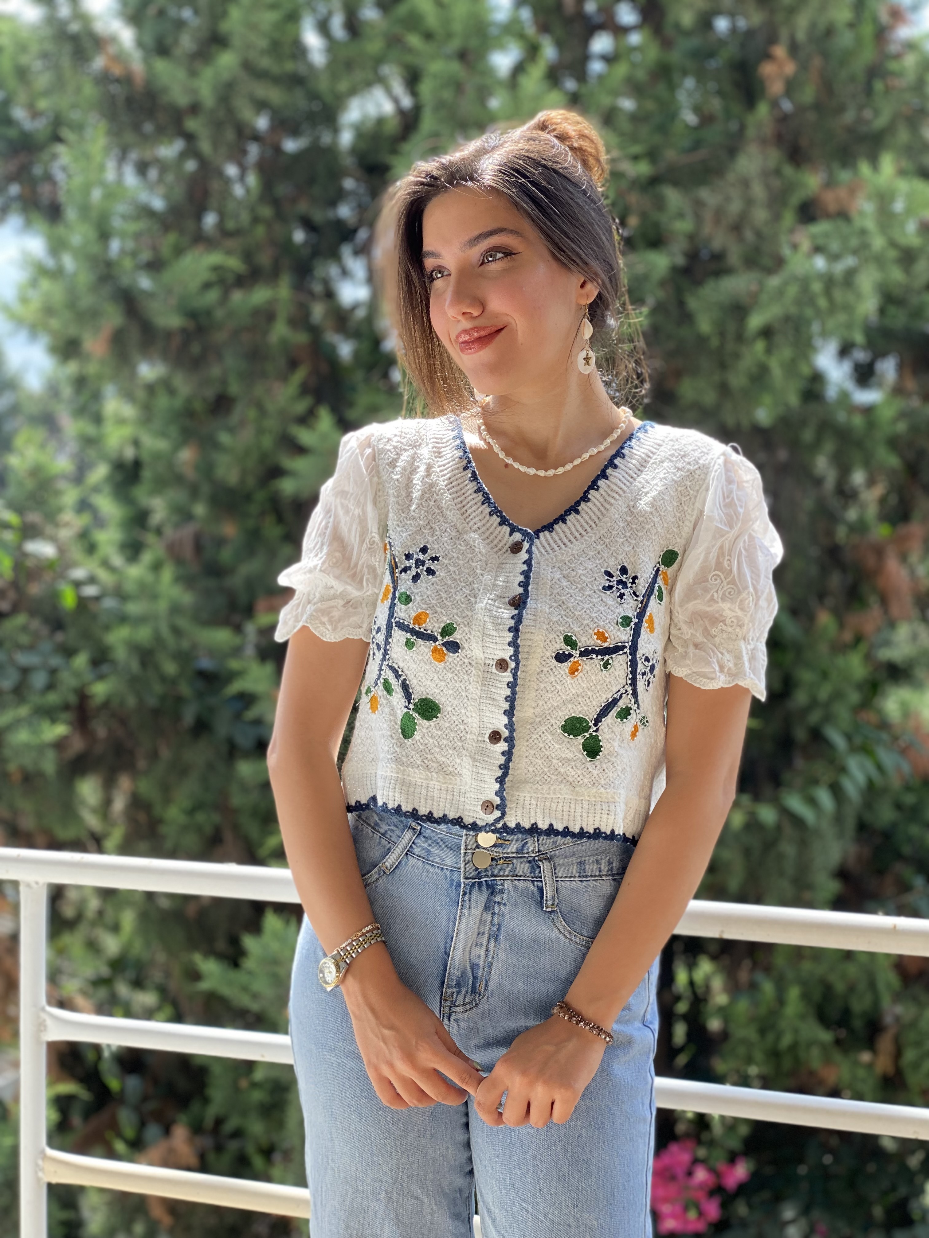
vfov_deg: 36.8
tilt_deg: -3.8
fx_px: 1861
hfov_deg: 28.0
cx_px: 464
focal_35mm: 52
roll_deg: +0.4
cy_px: 619
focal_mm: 6
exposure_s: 1/203
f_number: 2
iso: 20
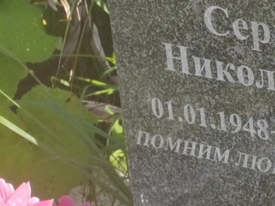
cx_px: 285
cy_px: 73
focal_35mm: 208
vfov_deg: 7.1
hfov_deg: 9.4
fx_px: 1652
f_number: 1.9
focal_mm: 5.52
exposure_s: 1/610
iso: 100
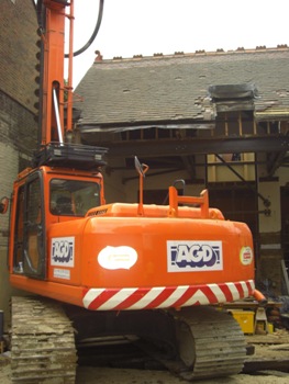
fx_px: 422
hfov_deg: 37.8
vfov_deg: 48.9
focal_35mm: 38
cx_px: 144
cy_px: 192
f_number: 2.7
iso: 64
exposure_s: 1/250
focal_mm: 6.2
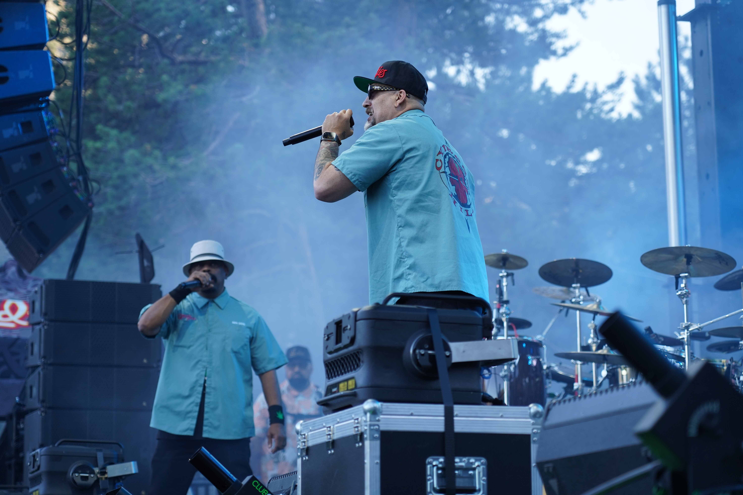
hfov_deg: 19.5
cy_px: 248
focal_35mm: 105
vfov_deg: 13.0
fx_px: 2167
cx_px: 372
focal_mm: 105
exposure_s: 1/125
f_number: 4
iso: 250
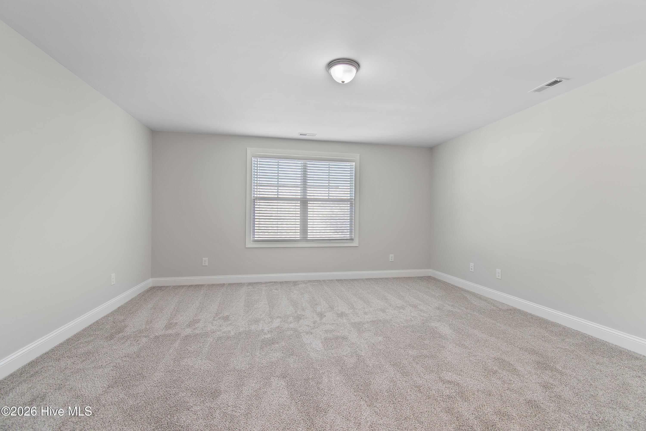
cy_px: 216
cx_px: 323
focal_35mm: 15
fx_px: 269
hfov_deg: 100.4
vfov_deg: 77.3
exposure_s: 1/8
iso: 100
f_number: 4.5
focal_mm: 10
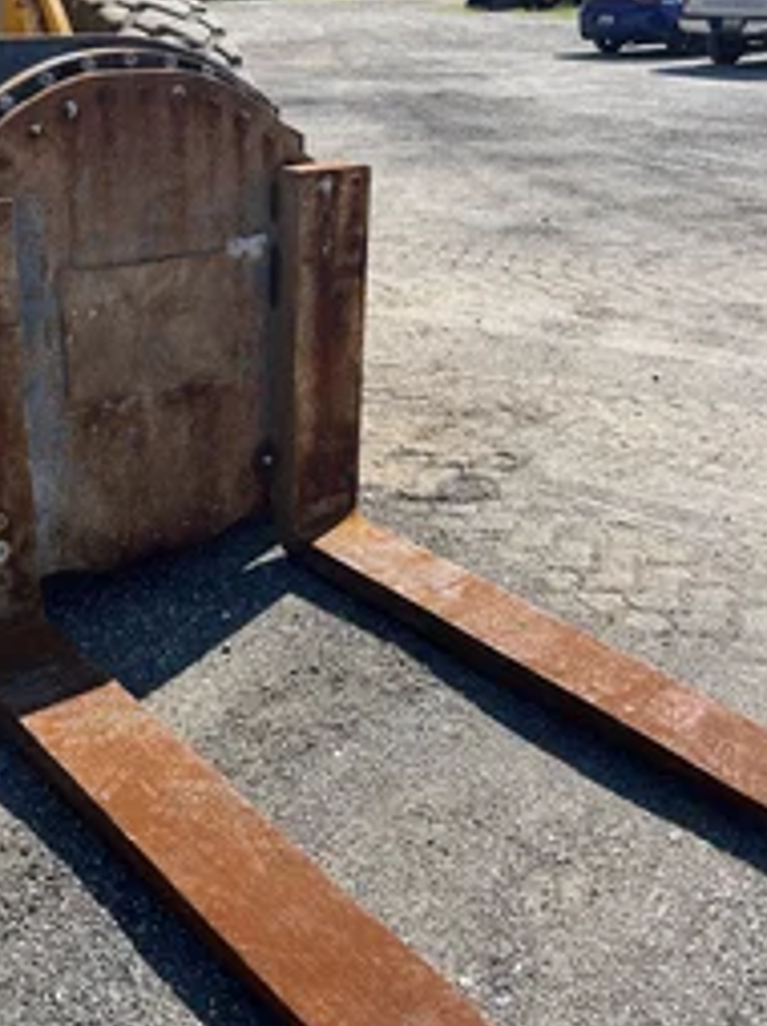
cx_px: 295
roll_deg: -0.5
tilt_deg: -21.8
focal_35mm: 41
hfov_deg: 34.9
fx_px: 1213
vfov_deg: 45.7
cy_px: 460
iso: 50
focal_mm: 5.1
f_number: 1.6
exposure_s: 1/2222
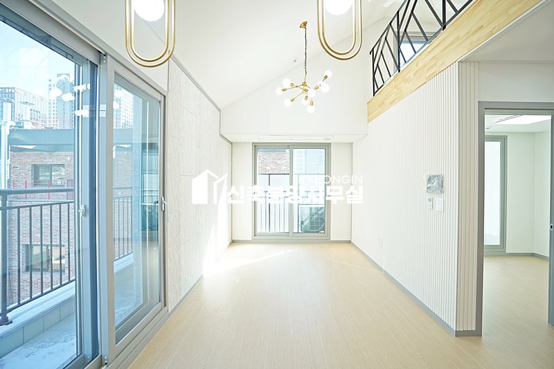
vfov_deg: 70.4
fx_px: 262
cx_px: 277
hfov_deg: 93.3
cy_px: 184
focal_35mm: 17
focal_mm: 17
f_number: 4.5
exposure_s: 1/50
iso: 250
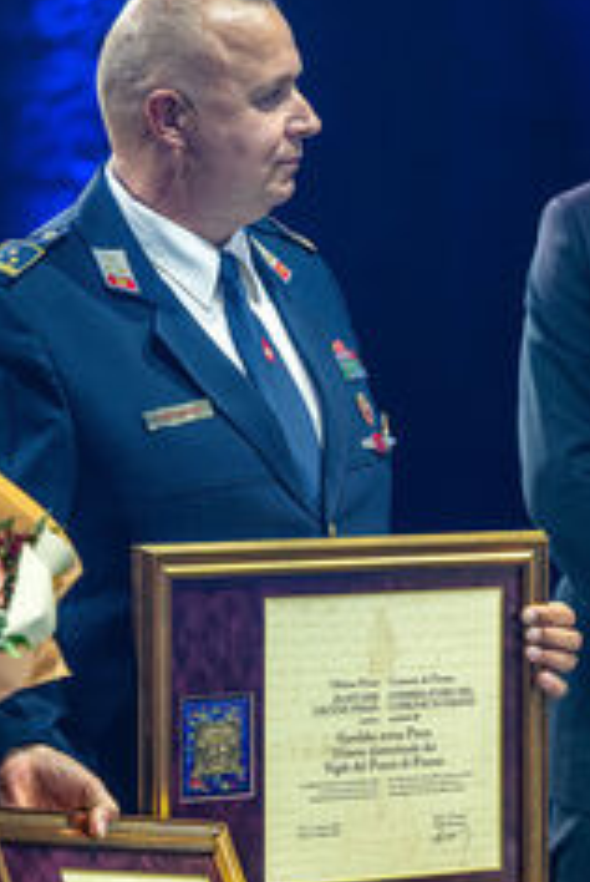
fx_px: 4093
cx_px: 226
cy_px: 335
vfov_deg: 12.3
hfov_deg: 8.2
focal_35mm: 167
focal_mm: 81
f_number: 2.8
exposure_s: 1/250
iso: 560
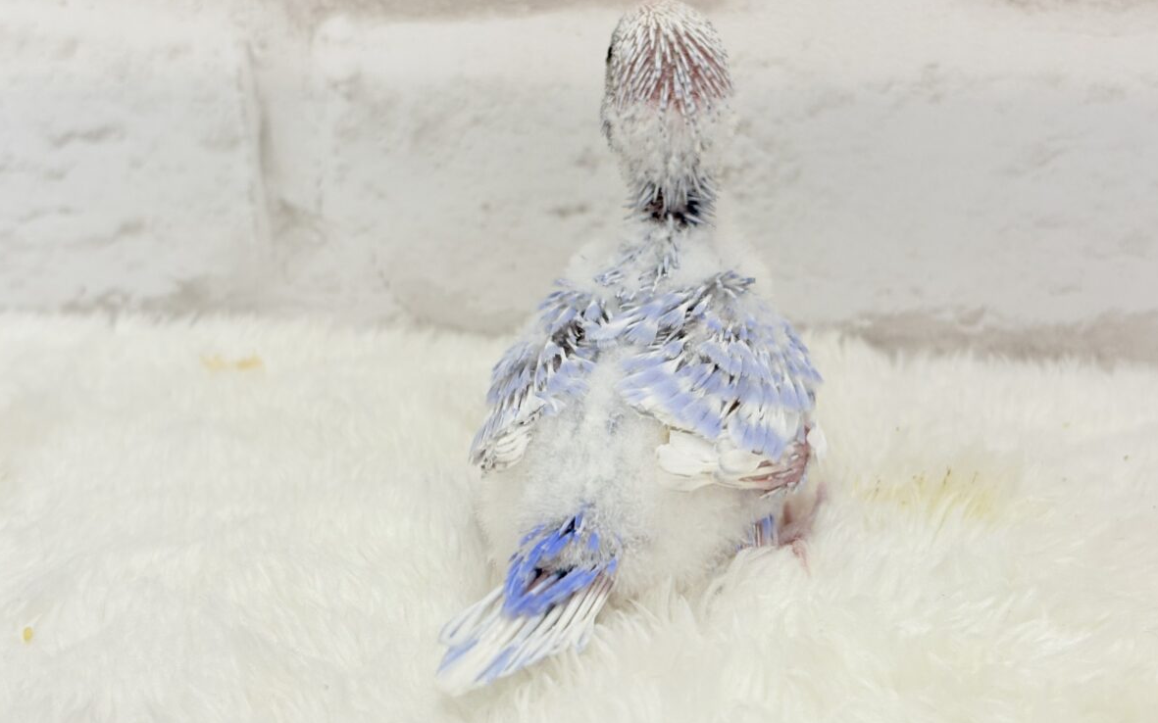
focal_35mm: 56
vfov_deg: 23.1
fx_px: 1767
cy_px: 359
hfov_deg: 36.3
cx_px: 583
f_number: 1.6
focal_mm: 5.96
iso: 50
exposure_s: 1/100
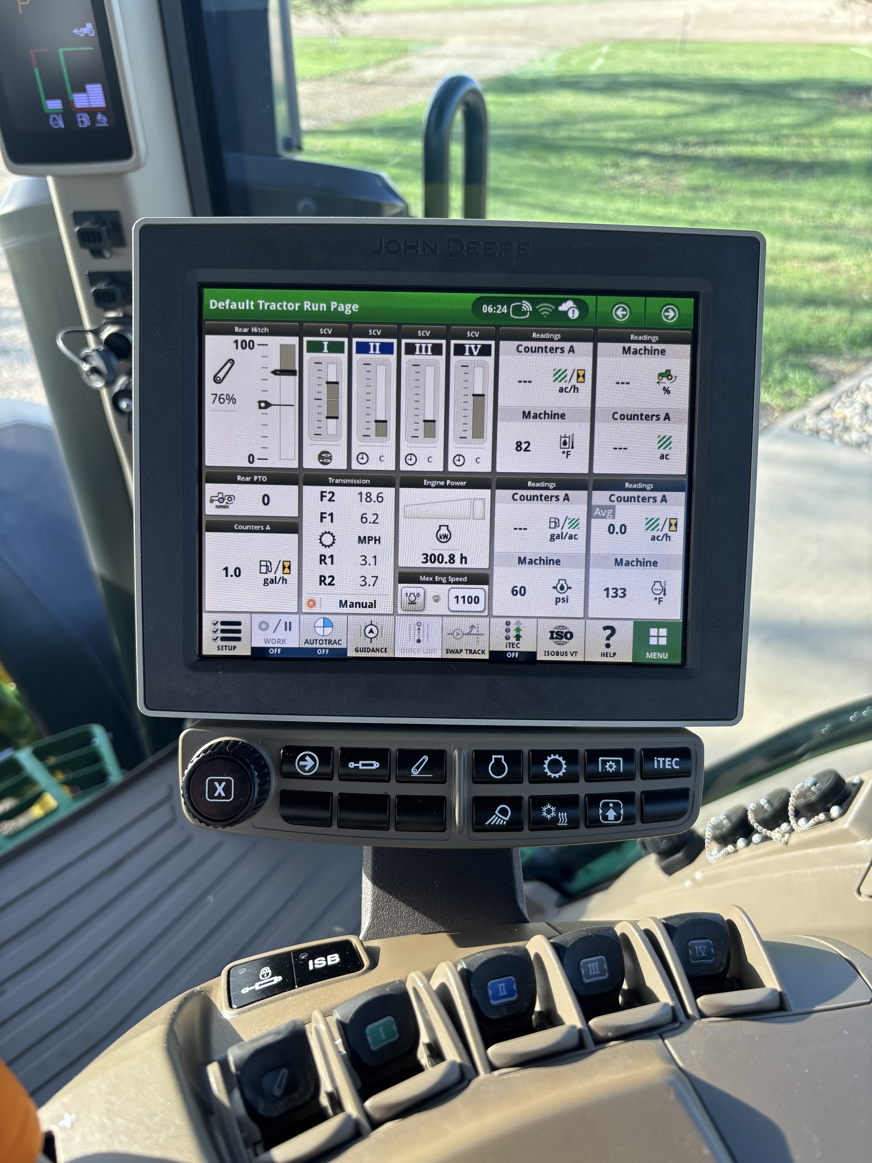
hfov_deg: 53.1
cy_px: 582
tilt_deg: -37.1
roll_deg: +1.4
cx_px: 436
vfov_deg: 67.3
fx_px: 873
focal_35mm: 26
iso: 50
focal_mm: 5.96
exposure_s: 1/267
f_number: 1.6
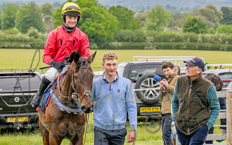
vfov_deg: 6.5
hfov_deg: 10.3
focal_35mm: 203
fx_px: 1283
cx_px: 89
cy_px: 54
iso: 400
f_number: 5
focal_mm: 110
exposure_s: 1/800
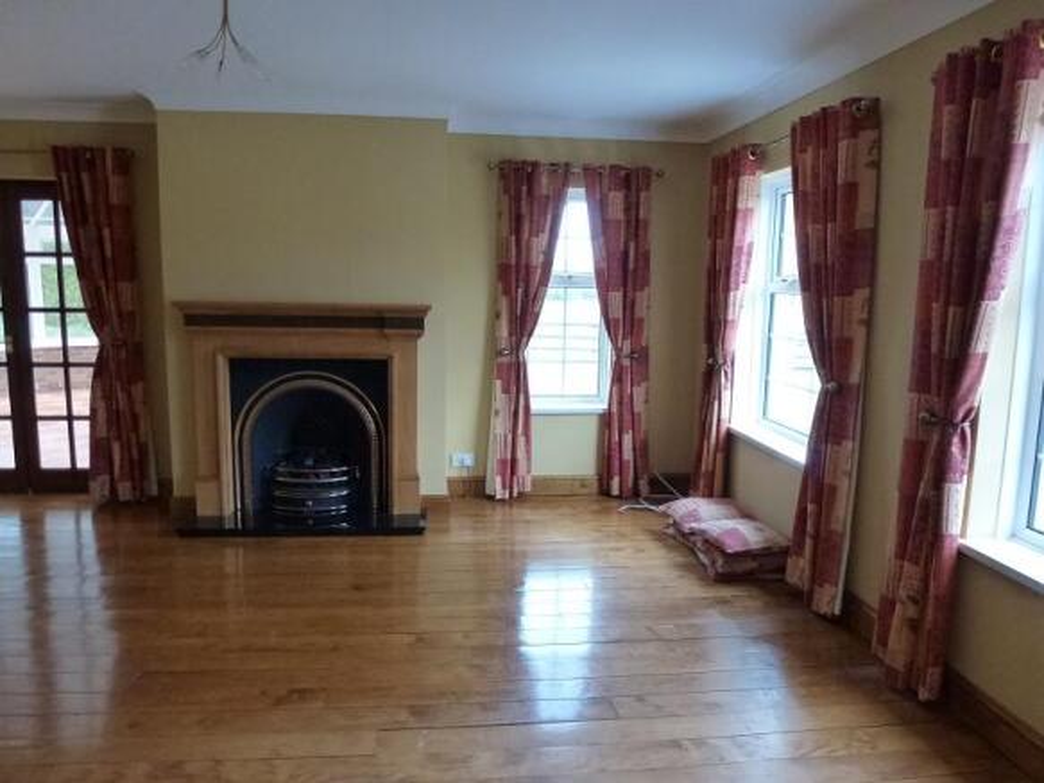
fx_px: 724
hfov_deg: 71.6
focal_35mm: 24
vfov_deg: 56.8
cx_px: 522
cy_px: 392
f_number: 3.3
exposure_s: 1/60
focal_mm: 4.3
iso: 400
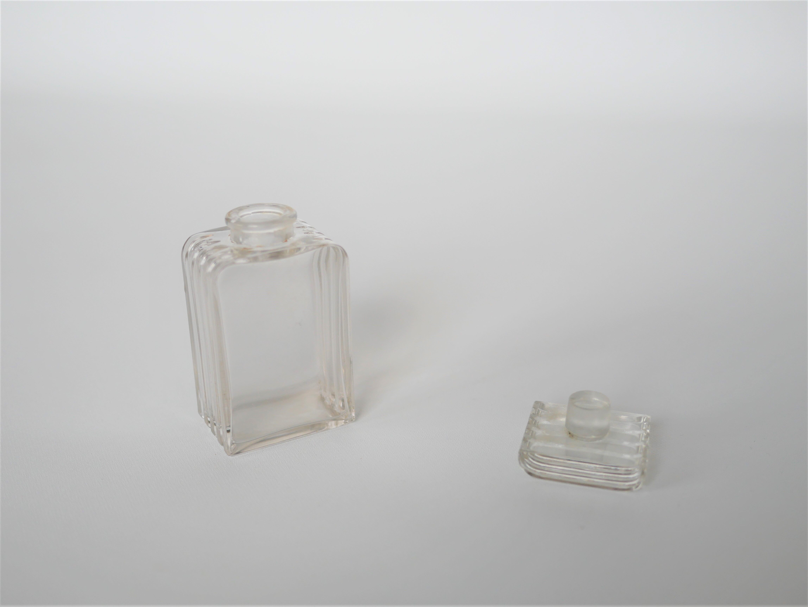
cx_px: 404
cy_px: 304
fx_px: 934
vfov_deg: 36.0
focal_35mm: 40
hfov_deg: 46.8
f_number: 1.8
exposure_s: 1/125
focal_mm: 20
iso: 200
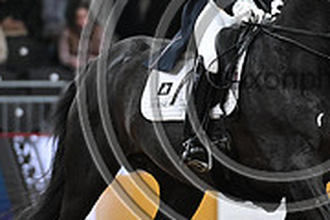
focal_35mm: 1095
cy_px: 54
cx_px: 246
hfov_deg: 1.9
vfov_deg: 1.3
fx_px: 10037
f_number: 4
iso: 6400
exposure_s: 1/640
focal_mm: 340
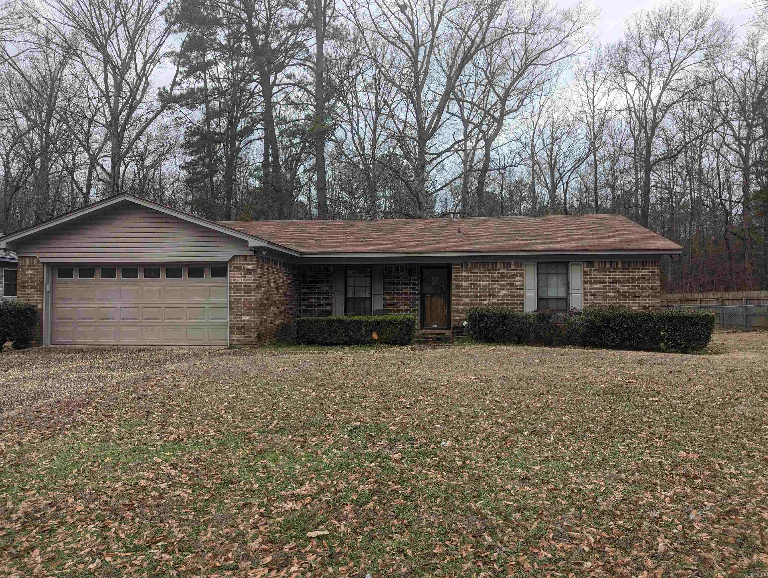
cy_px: 289
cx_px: 384
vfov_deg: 56.9
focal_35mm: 24
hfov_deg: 71.5
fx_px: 533
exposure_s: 1/561
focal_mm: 6.81
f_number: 1.85
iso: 28
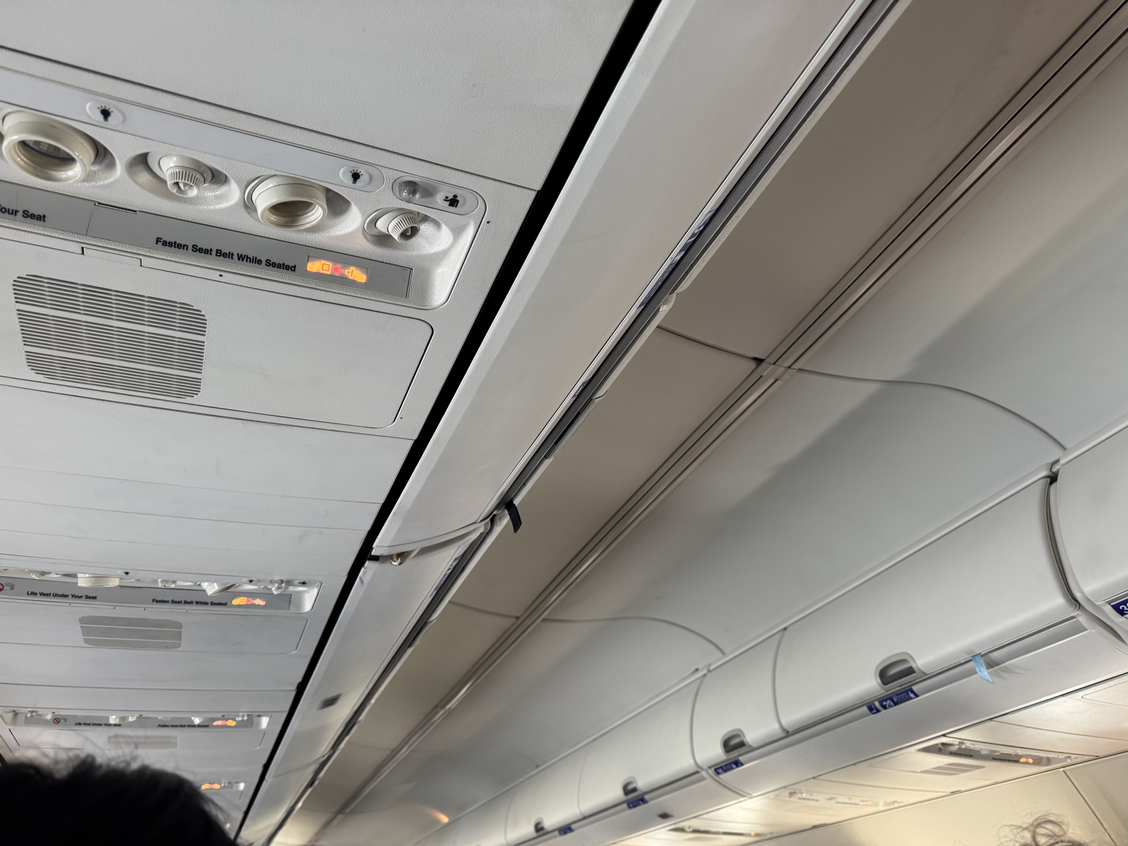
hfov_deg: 71.6
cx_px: 564
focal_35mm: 24
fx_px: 782
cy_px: 423
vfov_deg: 56.8
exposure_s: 1/60
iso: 200
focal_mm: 6.76
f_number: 1.78
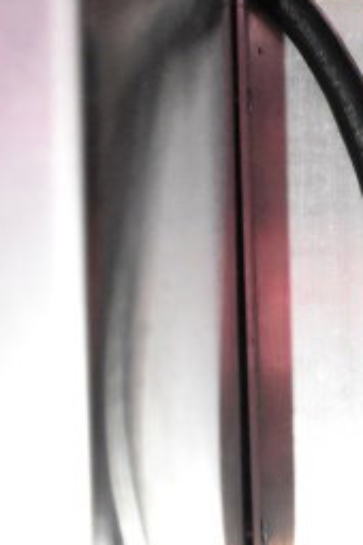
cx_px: 621
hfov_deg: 10.1
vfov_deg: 15.8
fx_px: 1951
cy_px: 375
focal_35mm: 129
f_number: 3.8
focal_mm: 24
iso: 6400
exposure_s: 1/40
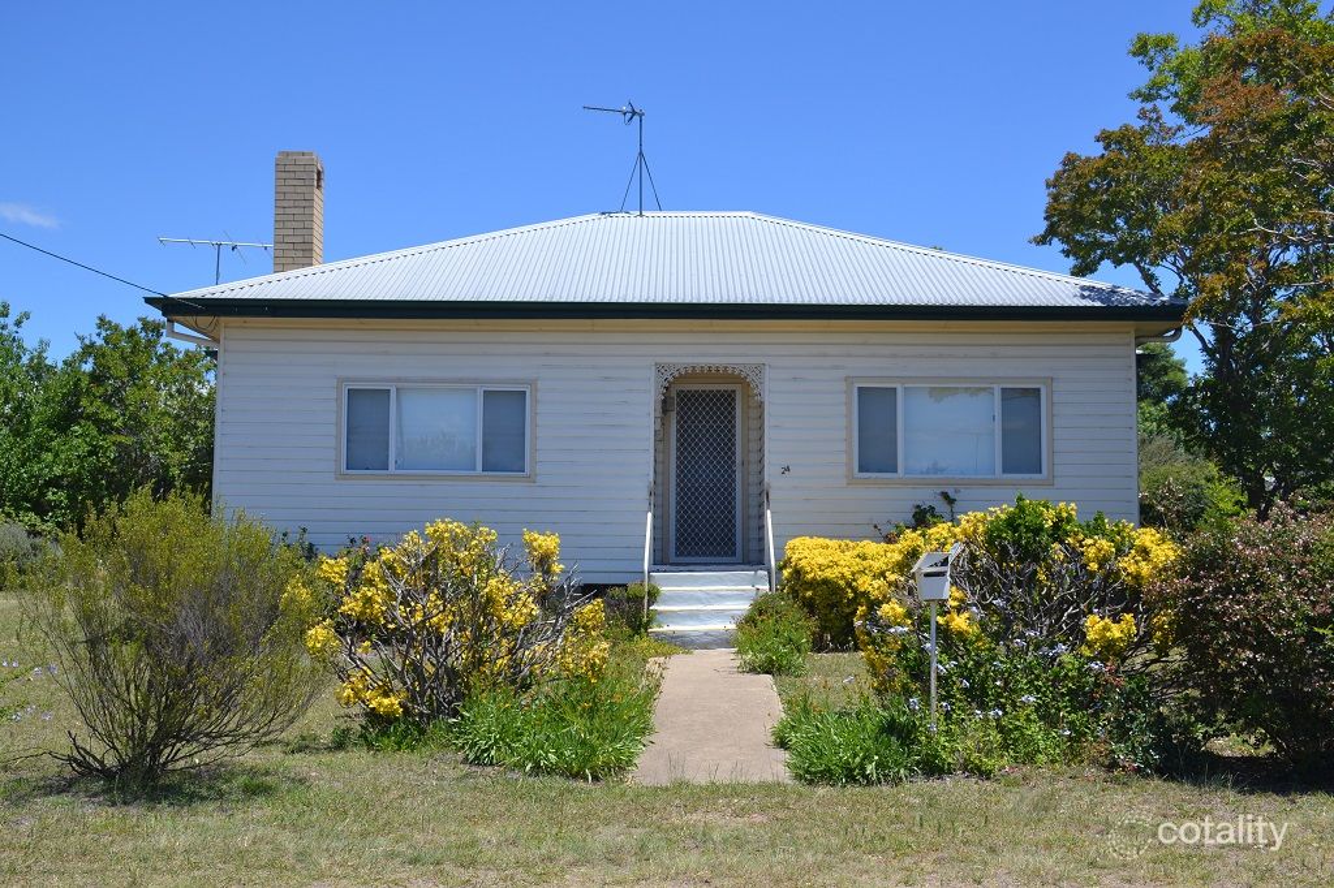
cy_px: 444
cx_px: 667
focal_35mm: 39
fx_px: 1445
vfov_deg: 34.2
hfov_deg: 49.6
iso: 100
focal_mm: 26
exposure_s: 1/250
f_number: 8
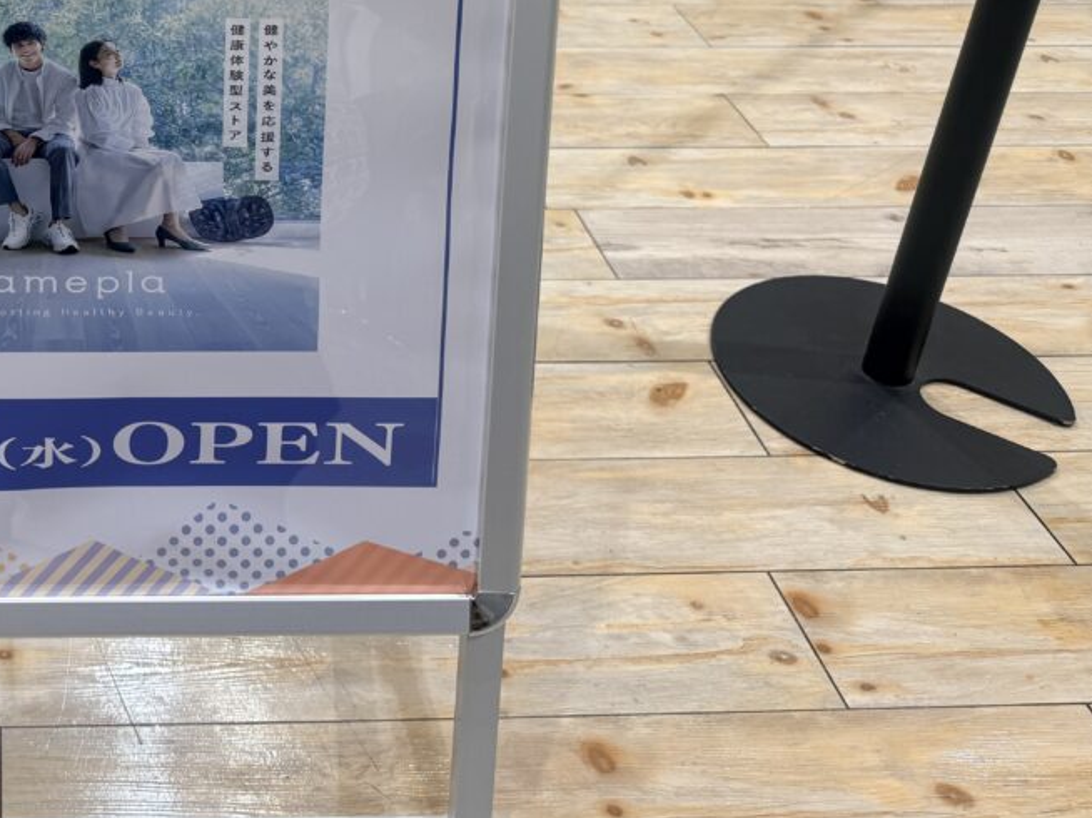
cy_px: 50
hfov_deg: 37.2
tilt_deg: -25.9
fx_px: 1482
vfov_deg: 29.3
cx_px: 62
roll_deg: -0.7
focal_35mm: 47
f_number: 1.78
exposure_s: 1/167
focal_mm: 6.76
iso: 64
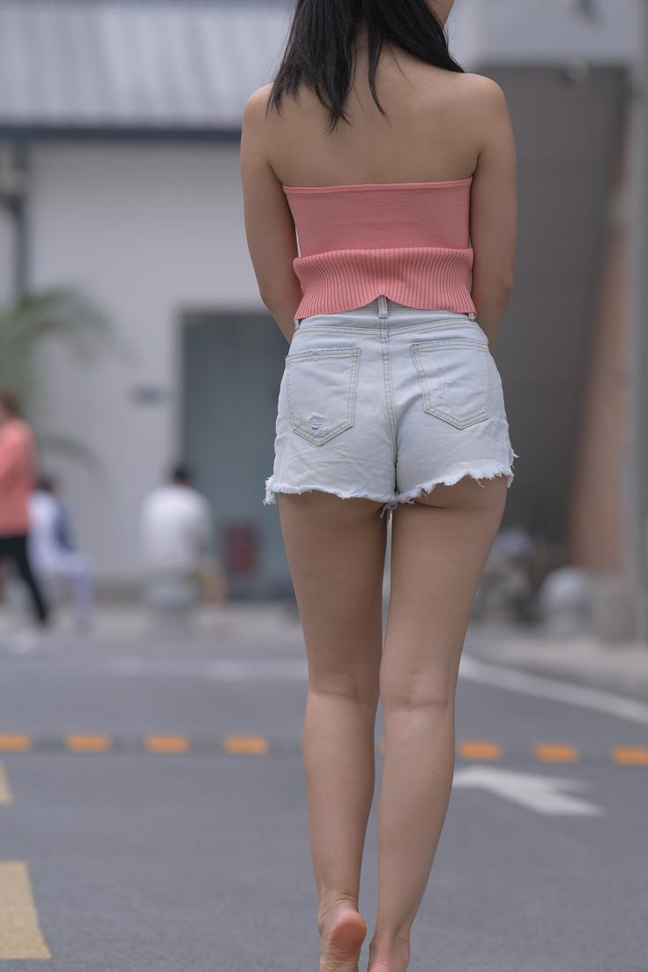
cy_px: 446
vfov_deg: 7.9
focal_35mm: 262
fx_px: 7071
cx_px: 428
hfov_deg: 5.2
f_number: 4
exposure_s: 1/1000
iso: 125
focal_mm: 175
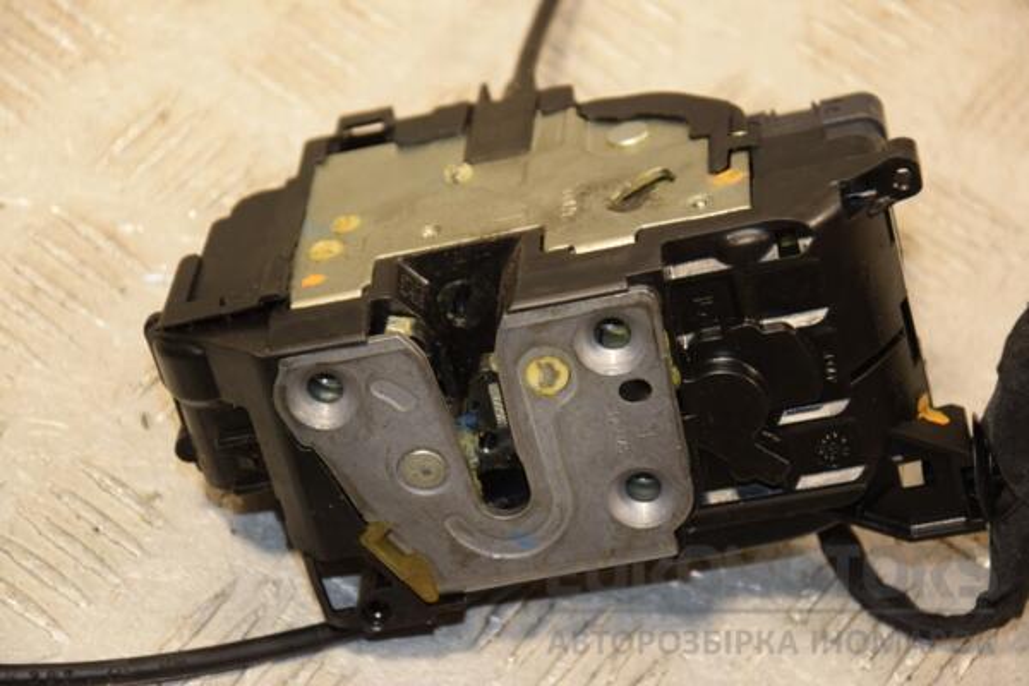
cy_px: 343
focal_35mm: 135
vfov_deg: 10.2
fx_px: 3858
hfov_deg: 15.2
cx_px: 514
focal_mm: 90
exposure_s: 1/160
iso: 800
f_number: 5.6
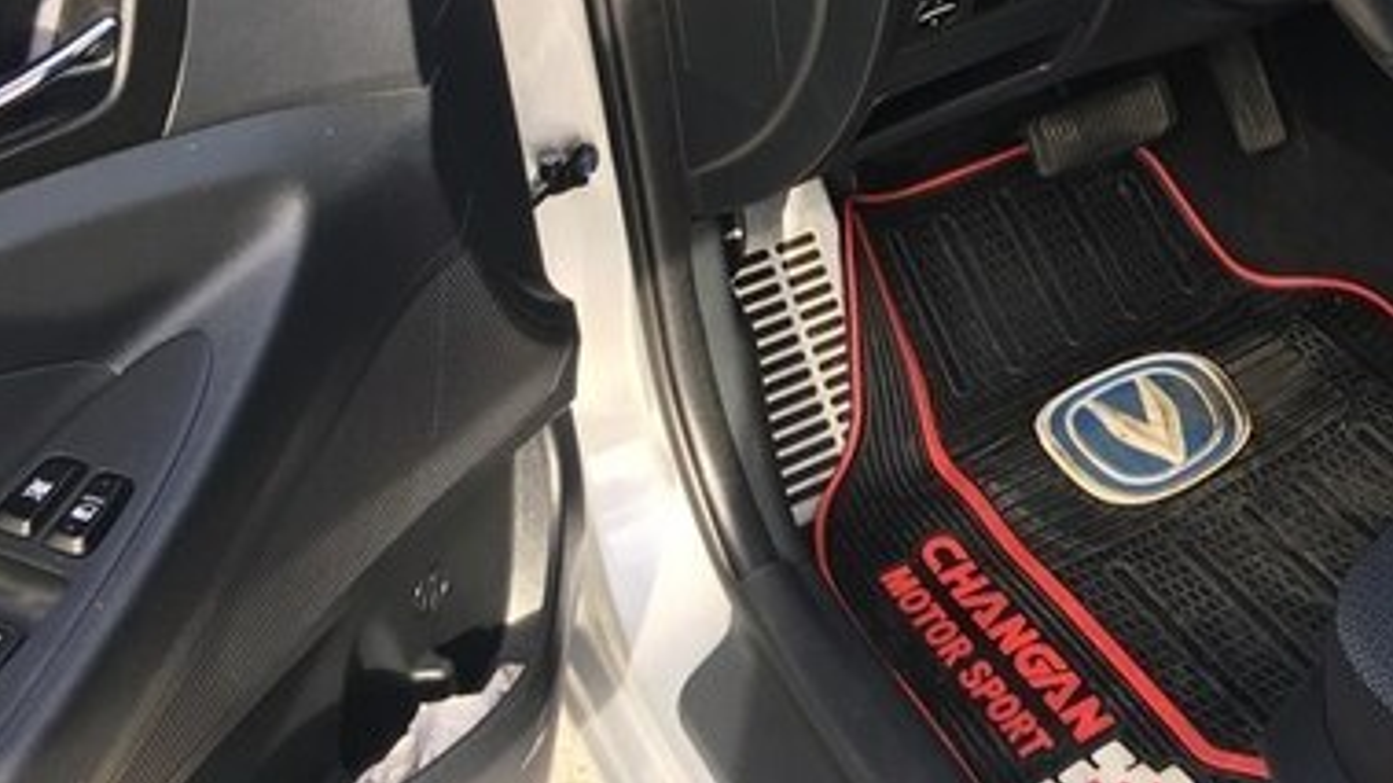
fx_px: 2031
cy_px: -68
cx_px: 1198
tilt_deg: -26.5
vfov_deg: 20.8
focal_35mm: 55
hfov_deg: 36.0
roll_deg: +3.0
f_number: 2.2
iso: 25
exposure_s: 1/111
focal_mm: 4.15
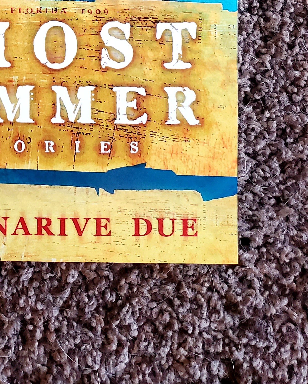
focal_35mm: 67
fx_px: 763
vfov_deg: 25.4
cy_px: -79
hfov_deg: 22.3
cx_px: 37
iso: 320
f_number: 1.5
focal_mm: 4.3
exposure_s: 1/40
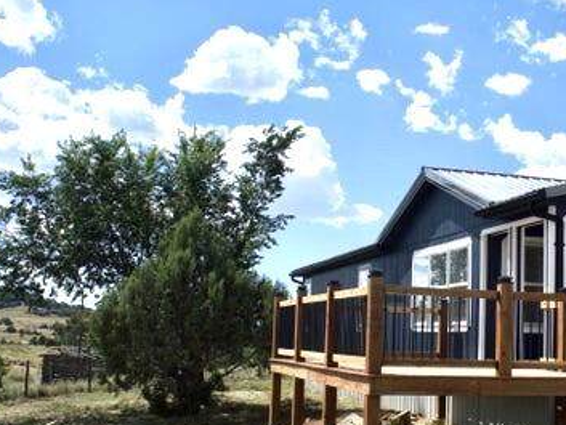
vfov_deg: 27.5
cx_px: 455
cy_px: 242
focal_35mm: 53
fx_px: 867
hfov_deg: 35.0
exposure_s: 1/500
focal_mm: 18
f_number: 11
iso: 180
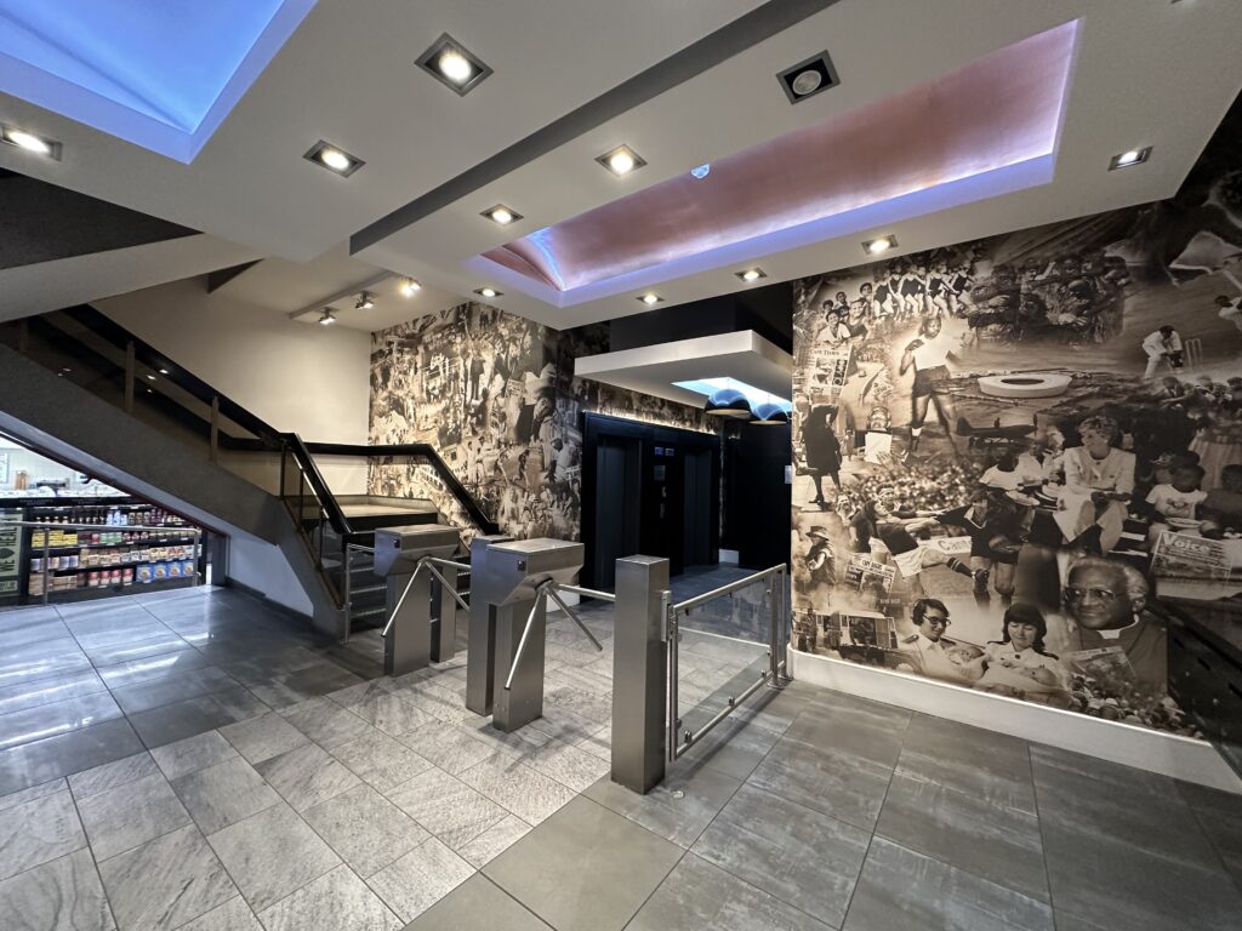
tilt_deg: +1.5
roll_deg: -0.8
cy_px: 466
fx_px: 502
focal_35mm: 14
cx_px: 621
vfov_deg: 85.7
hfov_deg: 102.1
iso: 320
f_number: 2.2
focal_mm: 2.22
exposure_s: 1/50
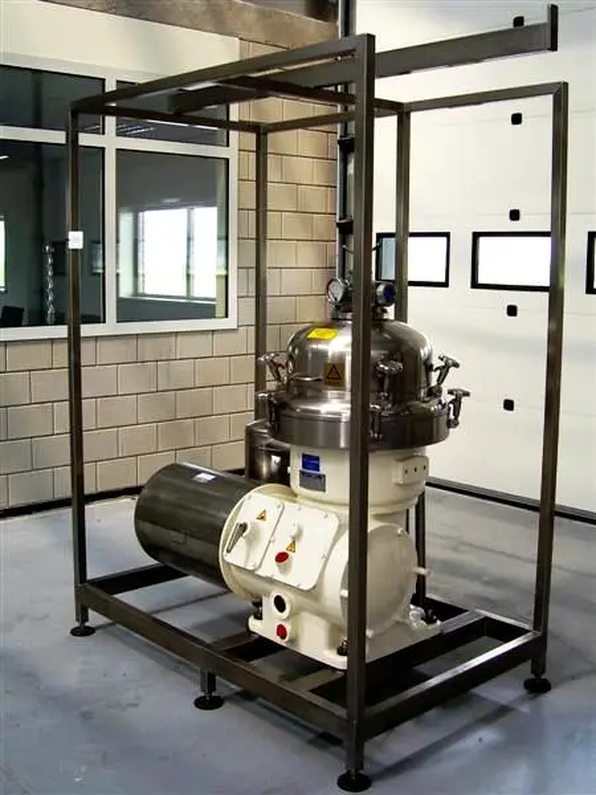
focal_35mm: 34
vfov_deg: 54.0
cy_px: 398
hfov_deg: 41.8
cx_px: 298
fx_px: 781
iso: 80
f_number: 2.7
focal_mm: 5.6
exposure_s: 1/125
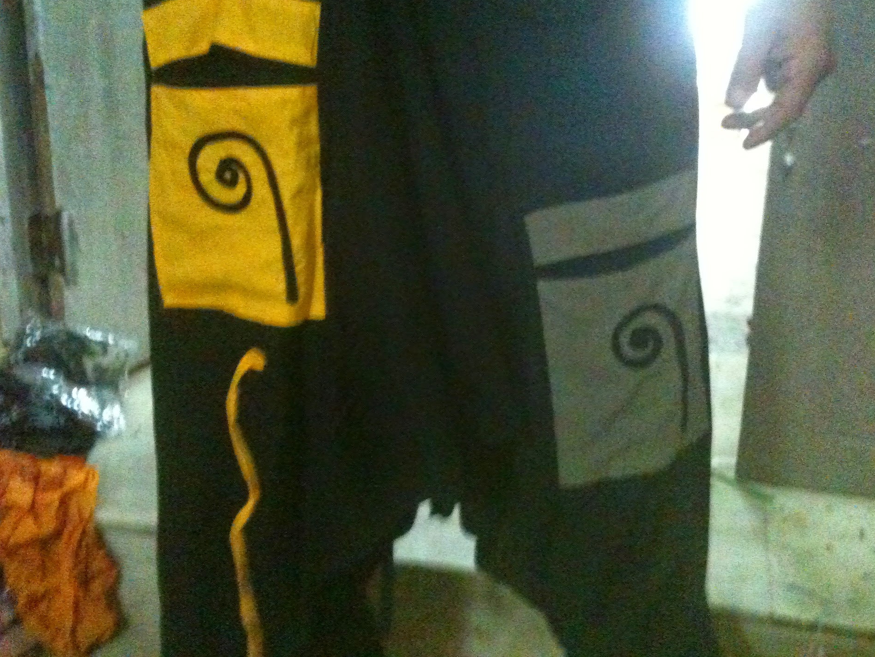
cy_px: 302
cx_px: 473
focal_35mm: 38
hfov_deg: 48.9
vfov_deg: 37.7
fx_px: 961
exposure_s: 1/10
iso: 1000
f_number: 2.8
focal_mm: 3.85
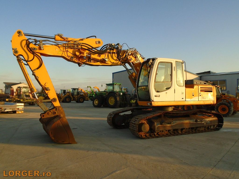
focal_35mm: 26
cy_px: 90
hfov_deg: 67.3
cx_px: 120
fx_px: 180
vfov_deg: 53.1
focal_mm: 4.6
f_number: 3.2
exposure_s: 1/500
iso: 100
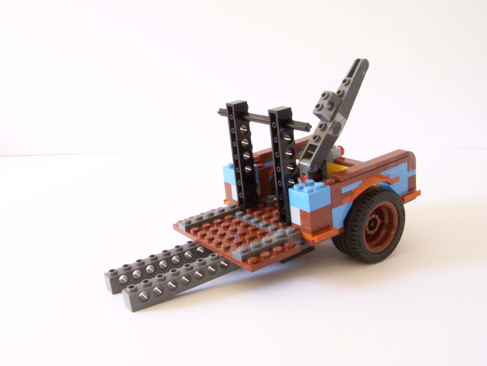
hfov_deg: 49.0
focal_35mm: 38
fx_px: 535
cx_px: 244
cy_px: 183
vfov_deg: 37.7
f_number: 8
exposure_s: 1/10
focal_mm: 6.3
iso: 400
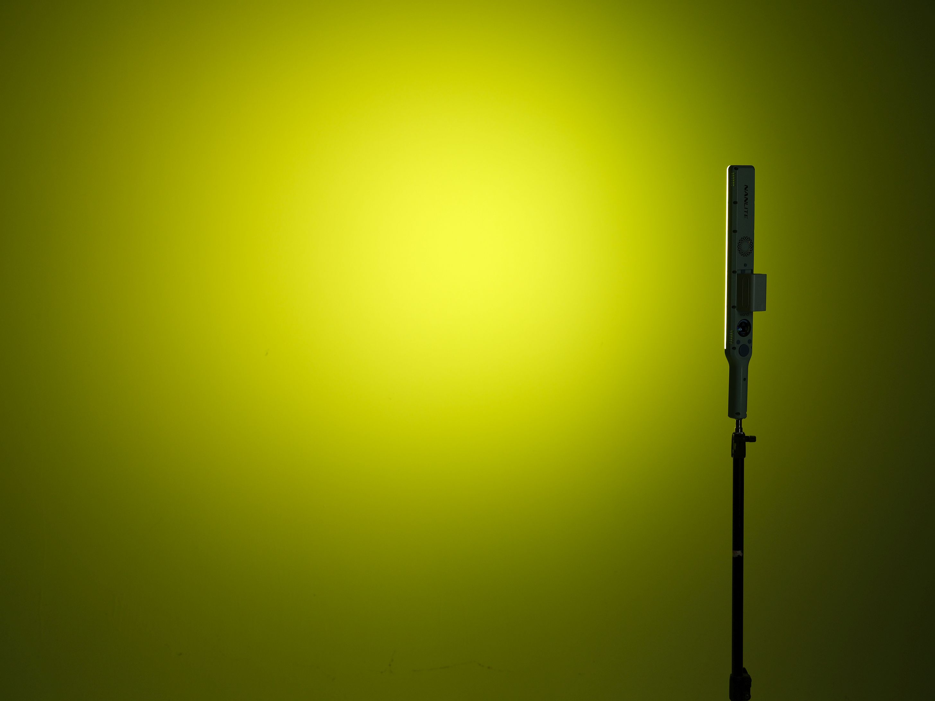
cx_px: 468
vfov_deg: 27.5
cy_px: 350
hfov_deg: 36.2
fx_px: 1432
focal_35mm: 53
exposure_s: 1/80
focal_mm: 67.6
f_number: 6.4
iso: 1250
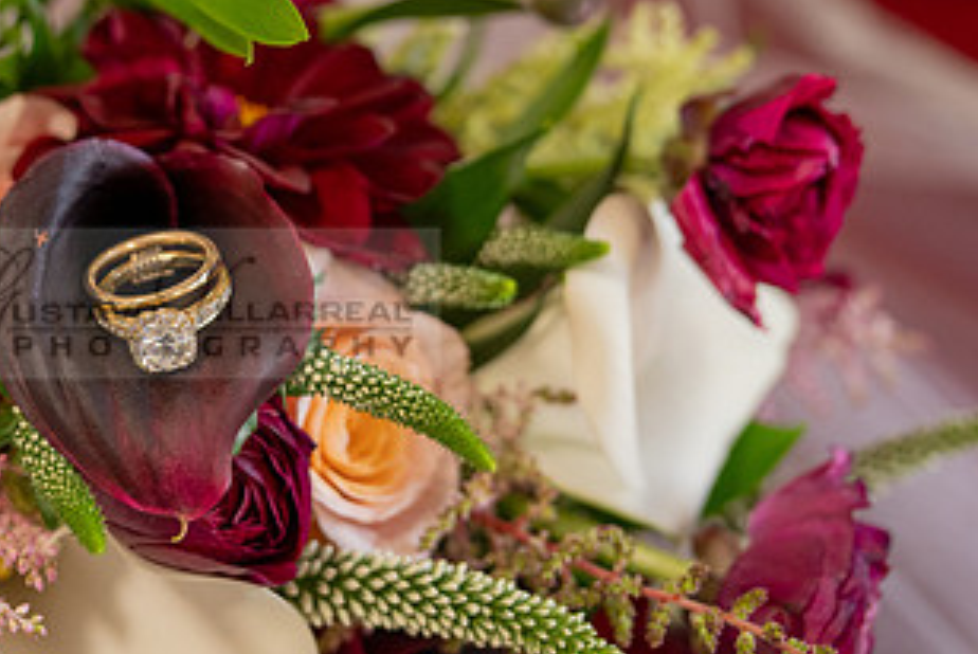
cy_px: 88
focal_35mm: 61
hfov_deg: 31.8
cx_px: 171
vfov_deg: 21.9
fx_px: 1659
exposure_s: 1/200
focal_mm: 24
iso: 640
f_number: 2.8
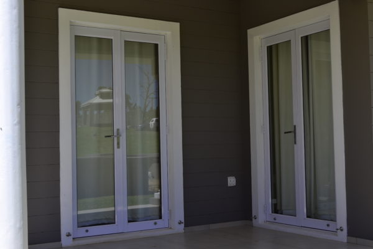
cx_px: 186
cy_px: 124
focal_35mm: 48
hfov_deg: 41.1
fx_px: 497
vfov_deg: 28.1
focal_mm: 32
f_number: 8
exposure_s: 1/320
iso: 200
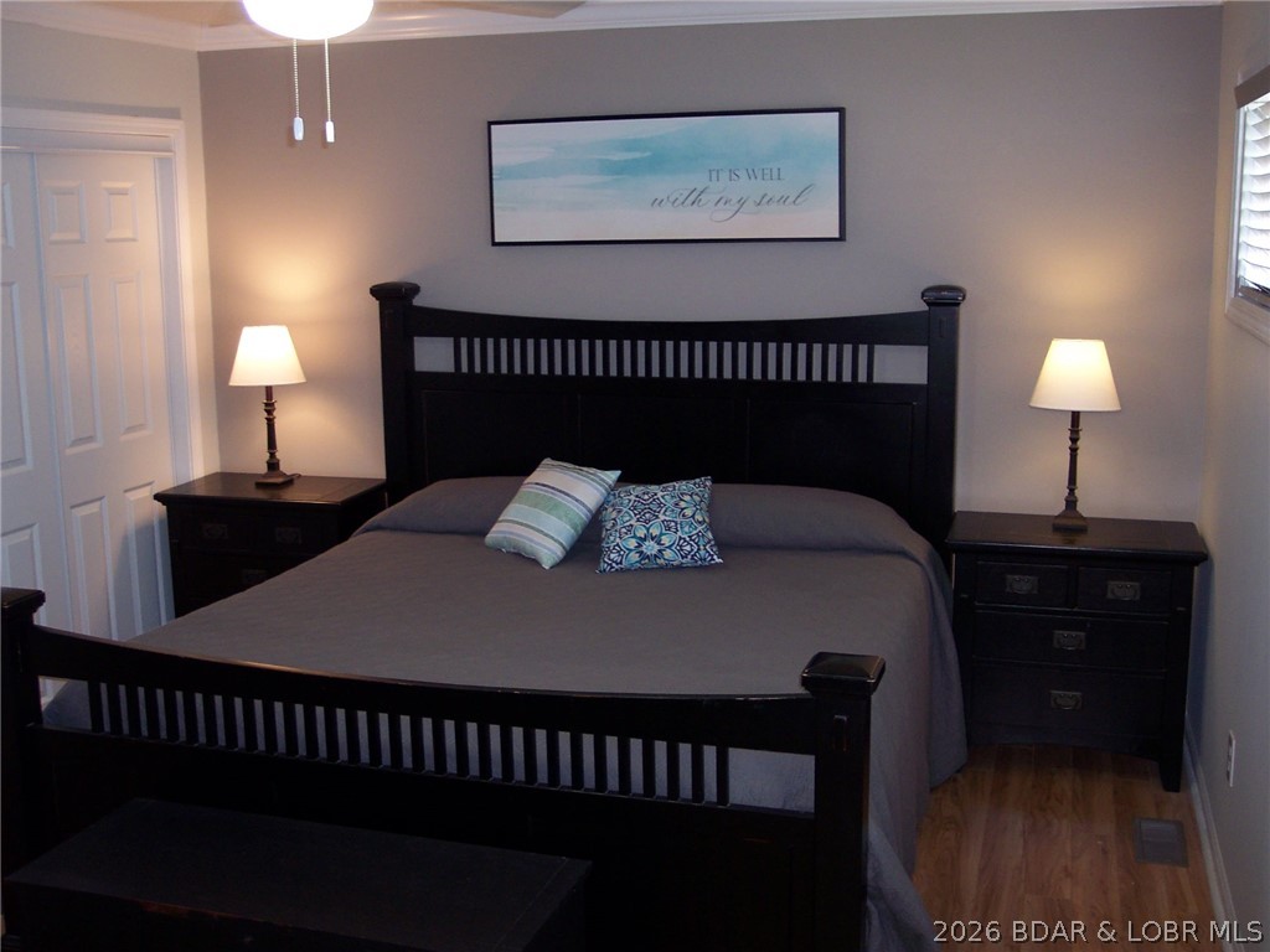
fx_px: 1394
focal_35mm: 38
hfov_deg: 49.0
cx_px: 635
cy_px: 476
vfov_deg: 37.7
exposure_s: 1/30
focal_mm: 8
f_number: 2.8
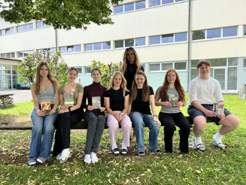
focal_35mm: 26
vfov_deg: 53.1
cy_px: 92
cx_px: 123
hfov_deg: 67.3
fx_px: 185
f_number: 1.6
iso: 50
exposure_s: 1/906
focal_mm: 5.1
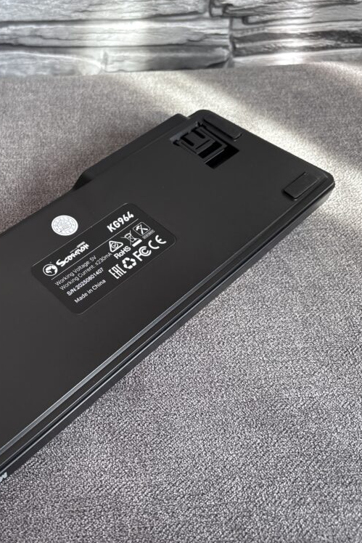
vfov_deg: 51.9
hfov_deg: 35.0
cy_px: 272
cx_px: 83
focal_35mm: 37
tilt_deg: -48.6
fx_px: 558
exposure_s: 1/85
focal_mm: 5.96
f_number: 1.6
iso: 125
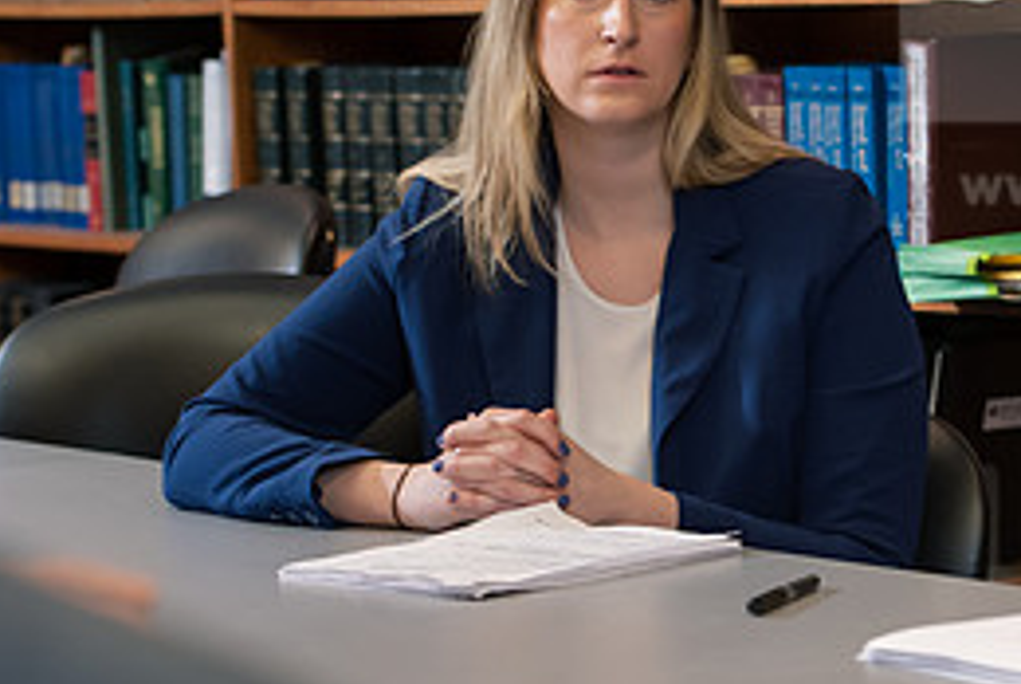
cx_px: 781
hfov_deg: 13.1
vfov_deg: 8.8
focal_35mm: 156
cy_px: 269
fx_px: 4429
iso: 1250
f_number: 4
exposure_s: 1/125
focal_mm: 70
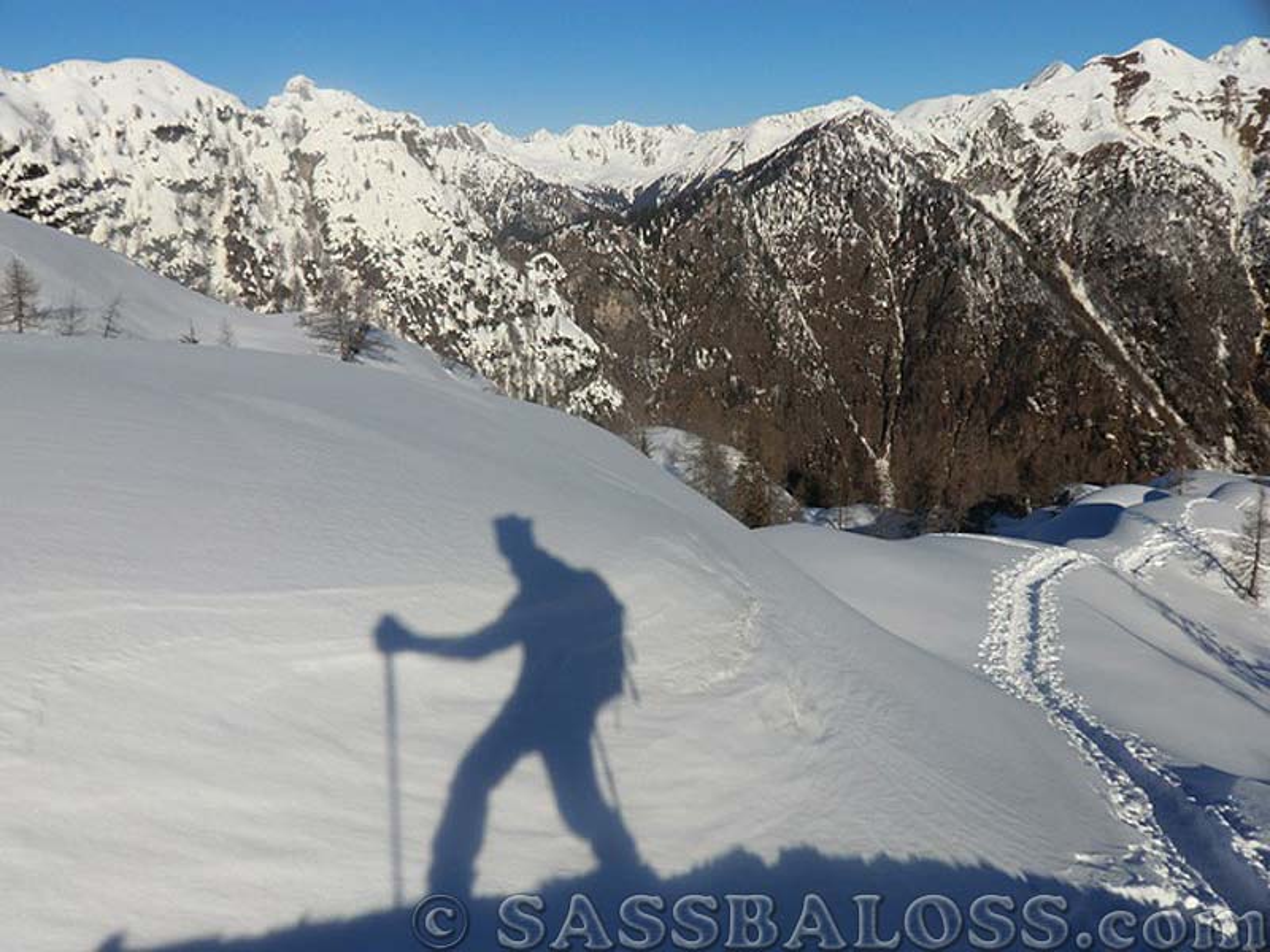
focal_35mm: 29
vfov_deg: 48.2
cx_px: 635
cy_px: 476
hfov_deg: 61.7
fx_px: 1064
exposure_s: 1/400
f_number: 7.9
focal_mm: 5.2
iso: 64
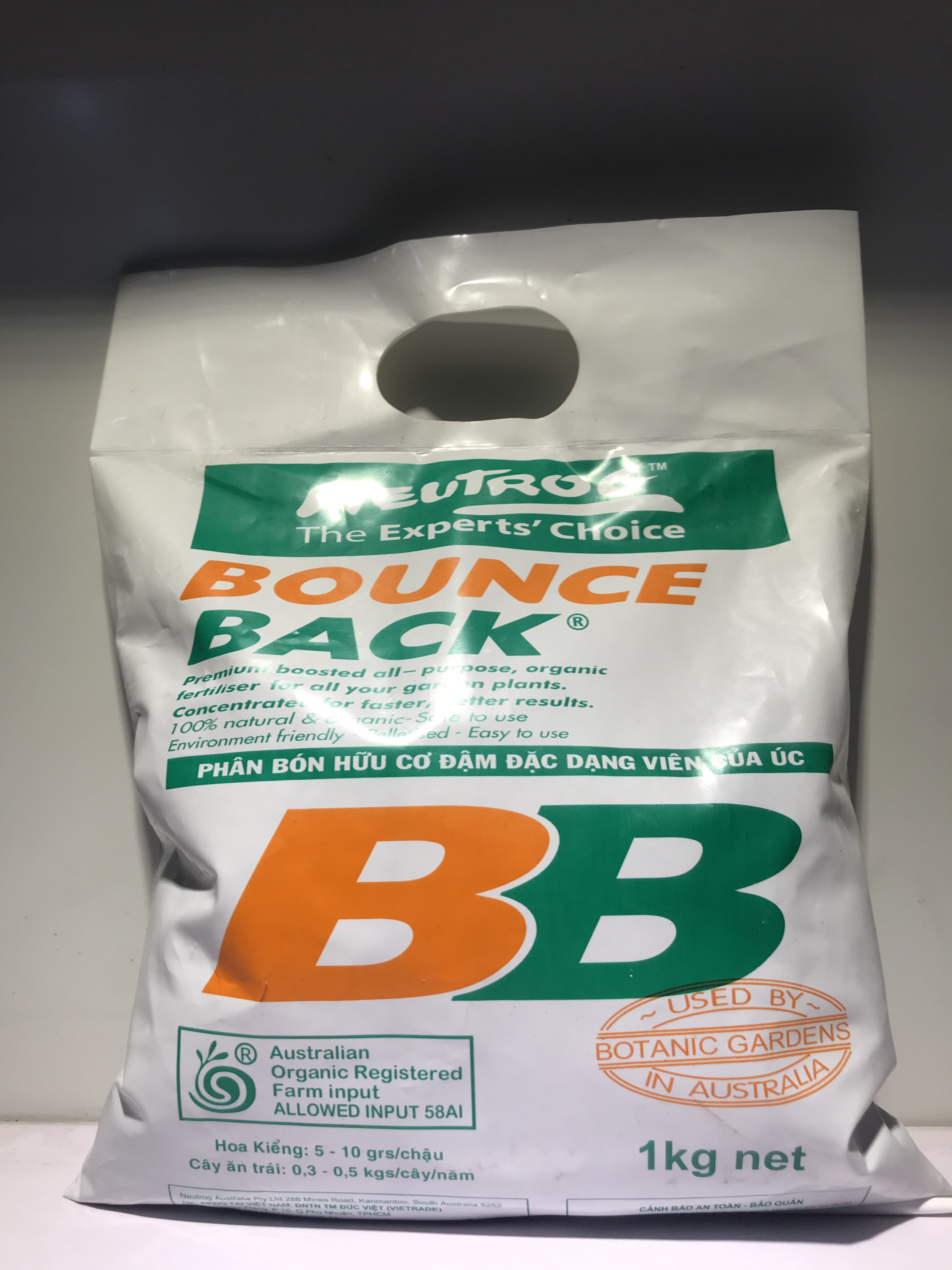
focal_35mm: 28
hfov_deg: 49.7
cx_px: 476
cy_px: 635
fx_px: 1027
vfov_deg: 63.4
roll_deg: -1.1
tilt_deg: +4.5
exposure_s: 1/122
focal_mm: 3.99
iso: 20
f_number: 1.8
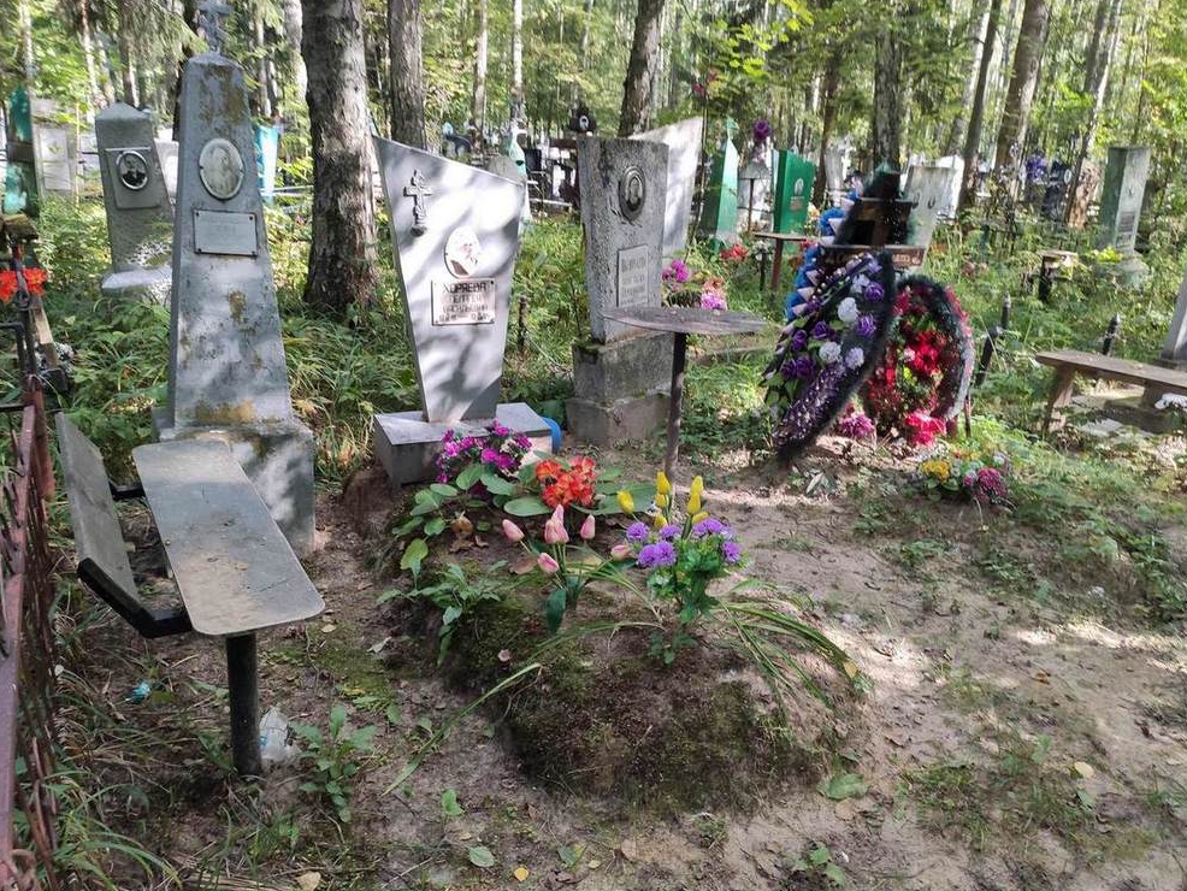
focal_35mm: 27
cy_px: 456
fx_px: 926
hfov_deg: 65.3
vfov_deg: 51.4
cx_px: 614
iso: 209
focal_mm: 4.77
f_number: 1.75
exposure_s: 1/120
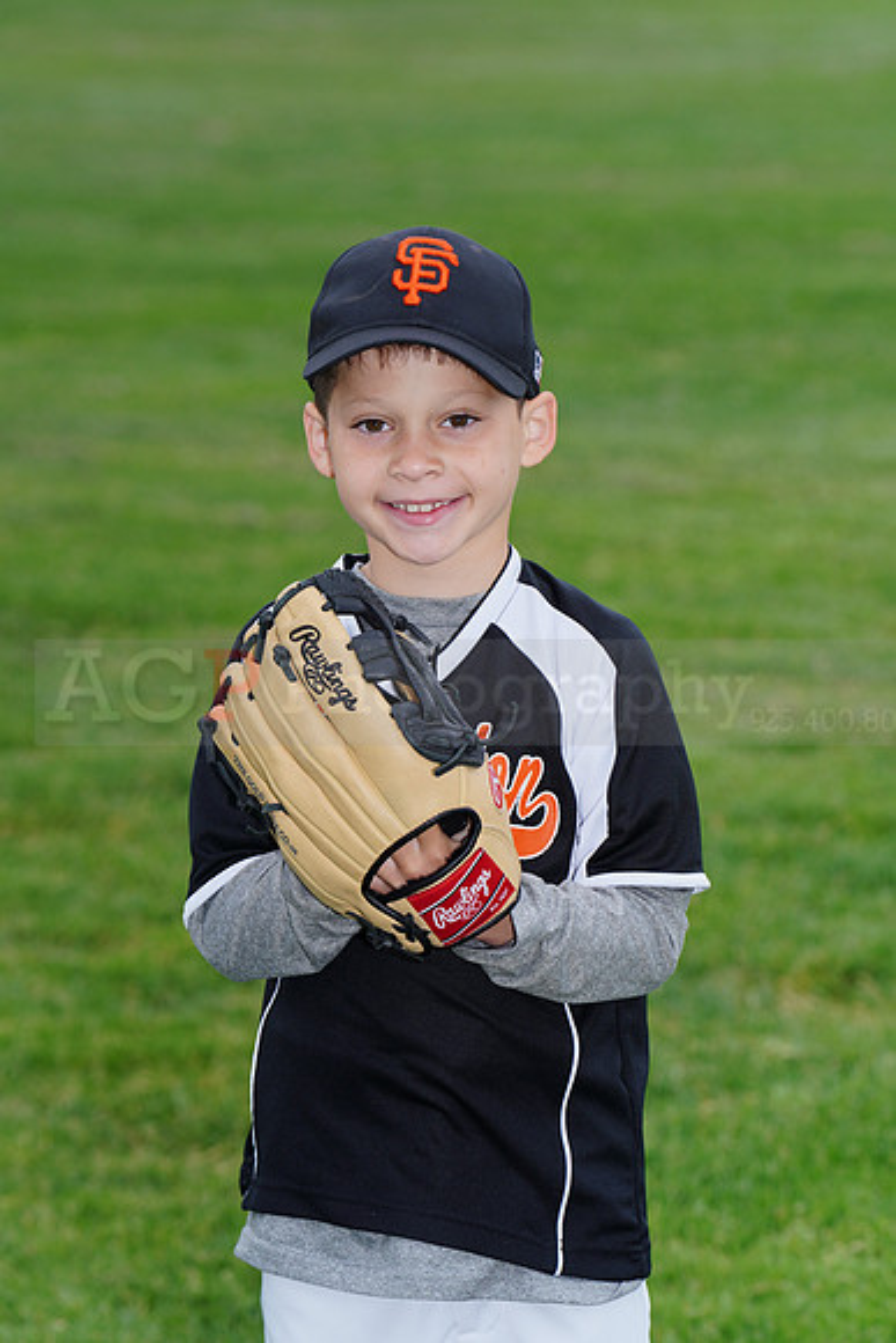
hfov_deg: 6.9
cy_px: 672
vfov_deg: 10.3
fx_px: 7462
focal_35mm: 200
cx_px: 448
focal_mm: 200
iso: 200
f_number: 8
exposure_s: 1/200
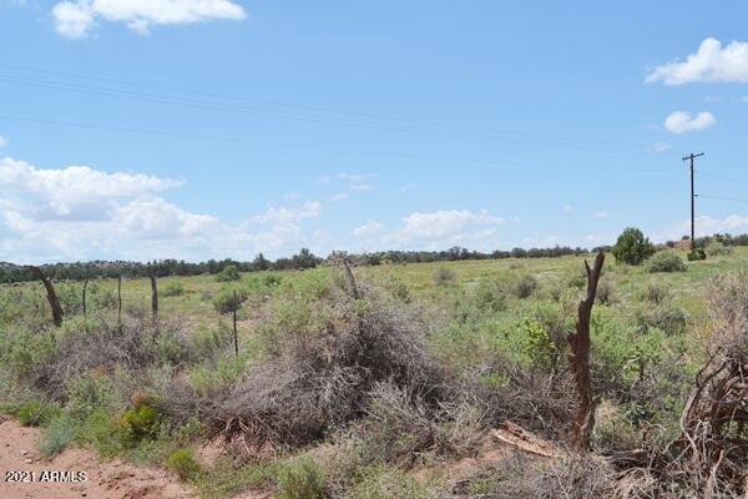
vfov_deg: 36.9
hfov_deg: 53.1
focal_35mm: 36
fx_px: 748
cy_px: 250
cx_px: 374
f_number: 9
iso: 100
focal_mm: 24
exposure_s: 1/320
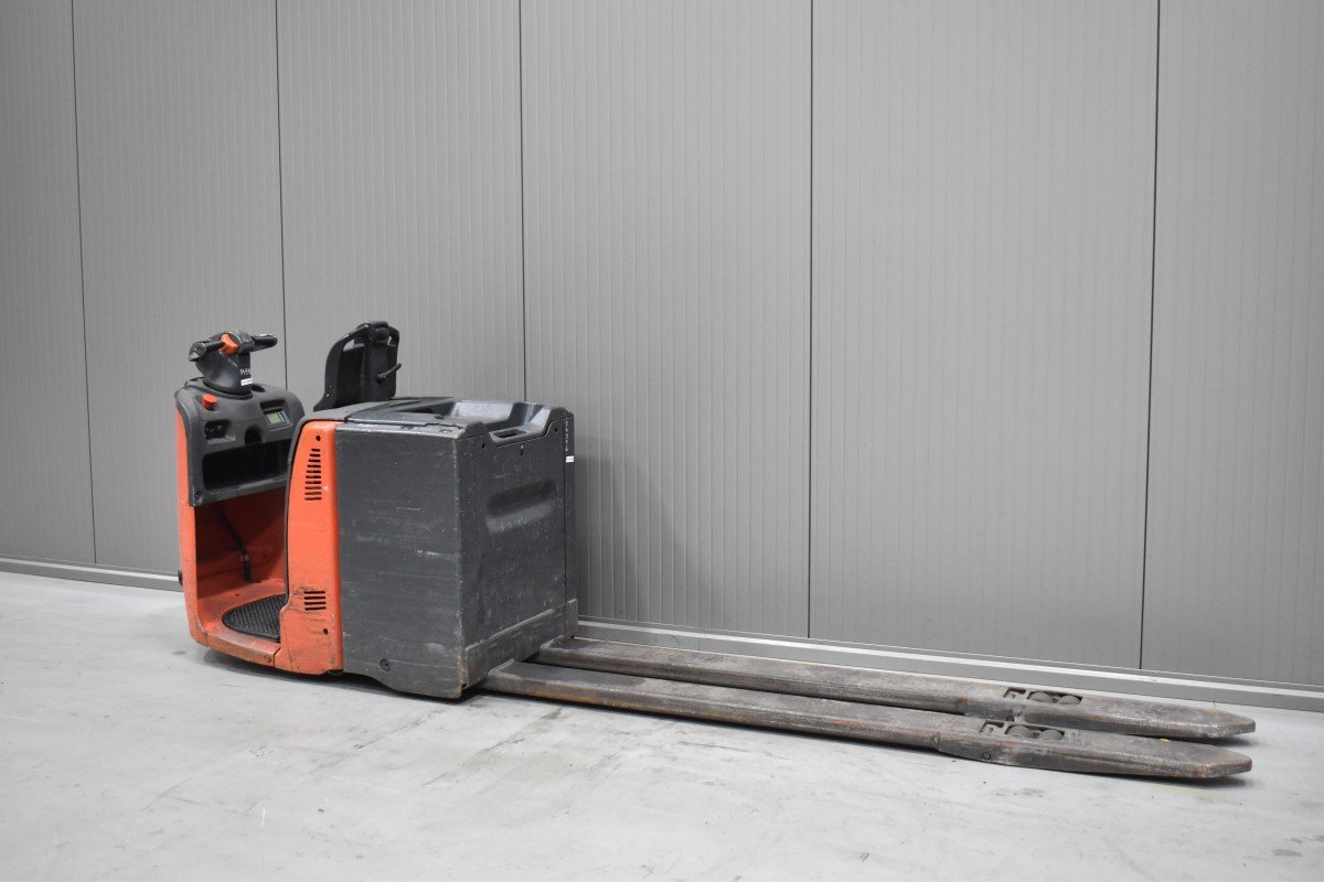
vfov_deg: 35.5
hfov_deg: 51.3
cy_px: 441
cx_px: 662
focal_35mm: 38
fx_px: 1379
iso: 1600
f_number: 4
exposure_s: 1/50
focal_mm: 25
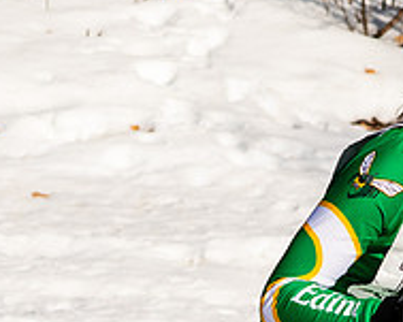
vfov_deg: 3.2
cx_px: 237
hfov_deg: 4.0
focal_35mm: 484
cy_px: 298
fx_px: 5770
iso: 400
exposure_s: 1/1600
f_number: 8
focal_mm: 85
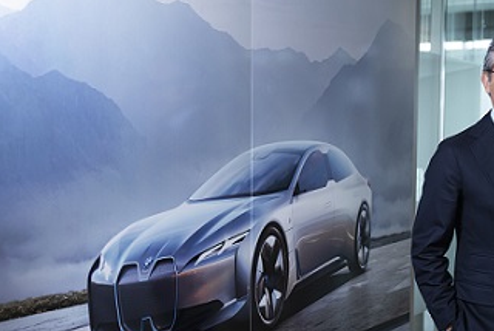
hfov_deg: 34.3
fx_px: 797
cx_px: 303
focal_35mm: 58
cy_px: 193
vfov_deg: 23.4
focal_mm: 39
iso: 500
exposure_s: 1/125
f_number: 3.3
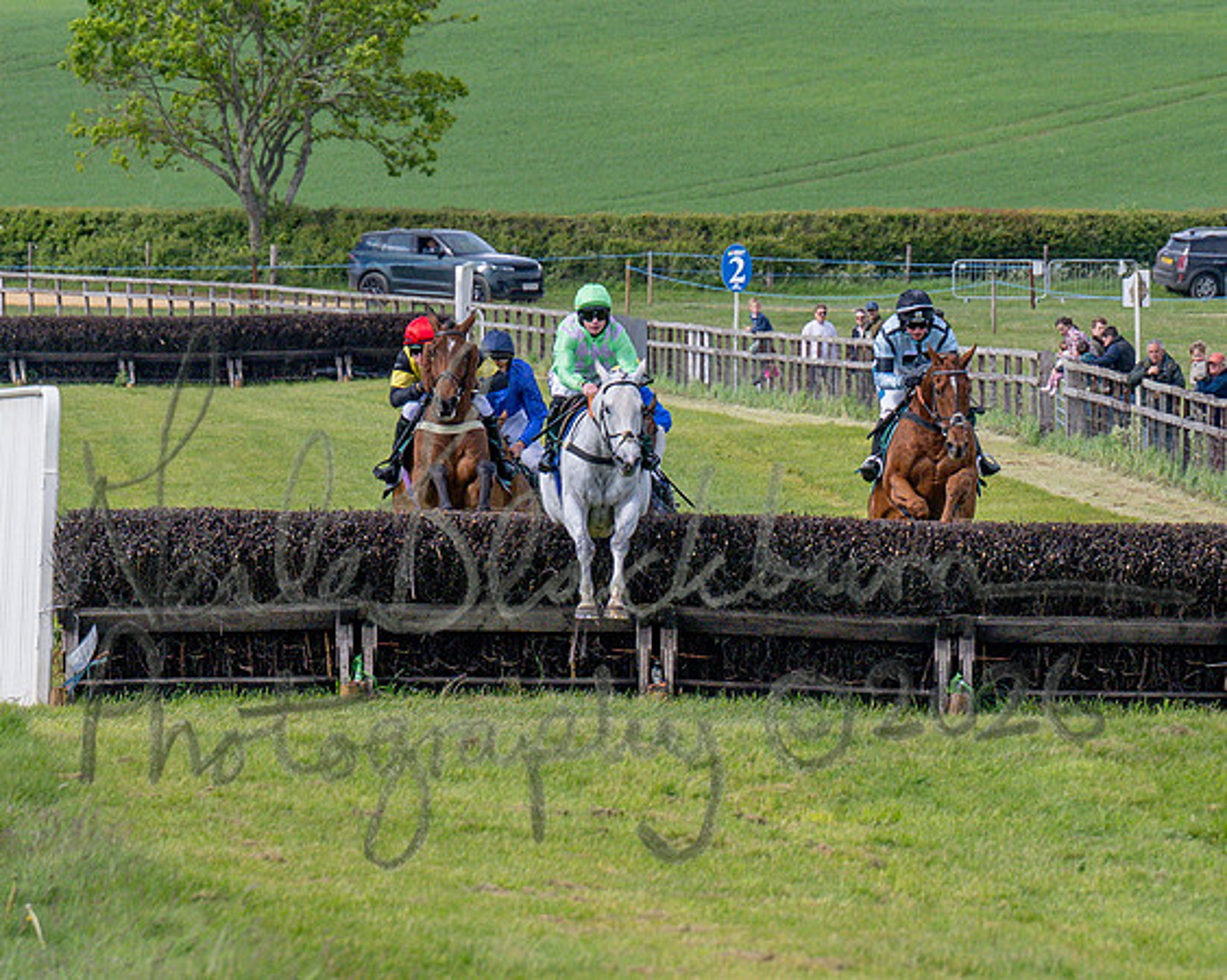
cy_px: 221
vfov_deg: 3.2
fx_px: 17550
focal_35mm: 483
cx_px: 558
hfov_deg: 4.0
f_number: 5
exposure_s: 1/2500
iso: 400
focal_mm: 145
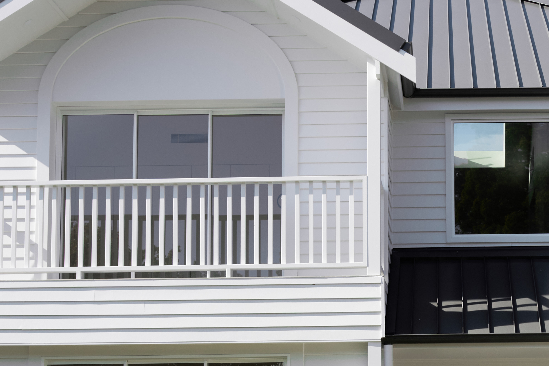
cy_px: 345
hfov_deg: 22.9
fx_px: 1327
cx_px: 475
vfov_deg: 15.5
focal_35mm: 87
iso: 250
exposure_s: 1/250
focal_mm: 35
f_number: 11
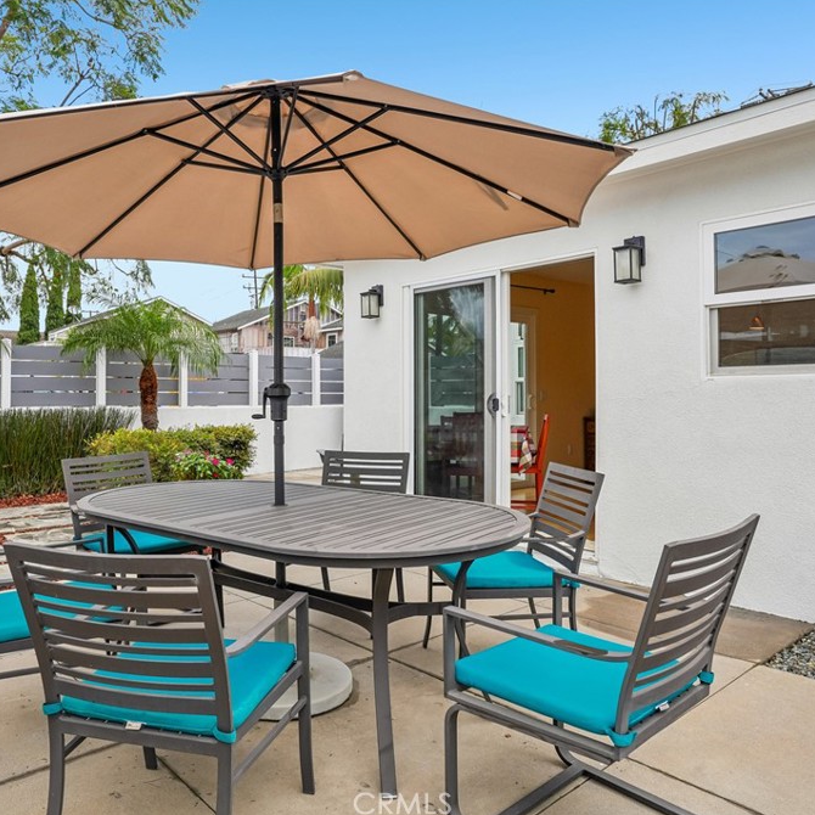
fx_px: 693
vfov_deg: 60.9
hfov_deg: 60.5
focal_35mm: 26
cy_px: 406
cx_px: 336
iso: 100
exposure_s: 1/160
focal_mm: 20
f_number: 8
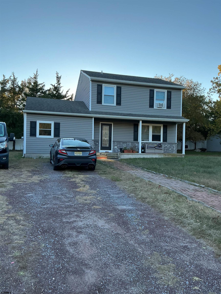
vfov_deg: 61.7
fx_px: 247
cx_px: 110
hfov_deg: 48.2
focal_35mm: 29
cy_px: 147
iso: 25
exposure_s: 1/365
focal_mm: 3
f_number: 1.8
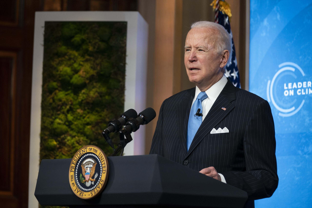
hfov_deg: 12.2
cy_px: 104
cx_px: 156
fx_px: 1465
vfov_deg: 8.1
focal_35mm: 169
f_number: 4
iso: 2000
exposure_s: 1/250
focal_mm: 169
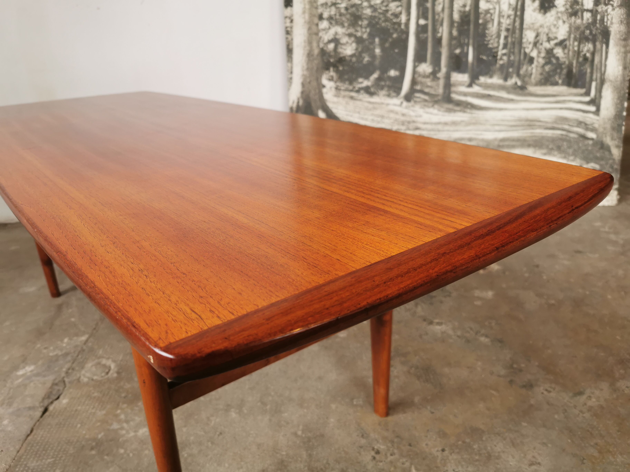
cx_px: 315
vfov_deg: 51.4
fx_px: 491
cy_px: 236
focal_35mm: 27
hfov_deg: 65.3
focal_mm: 5.56
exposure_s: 1/50
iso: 100
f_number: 1.6
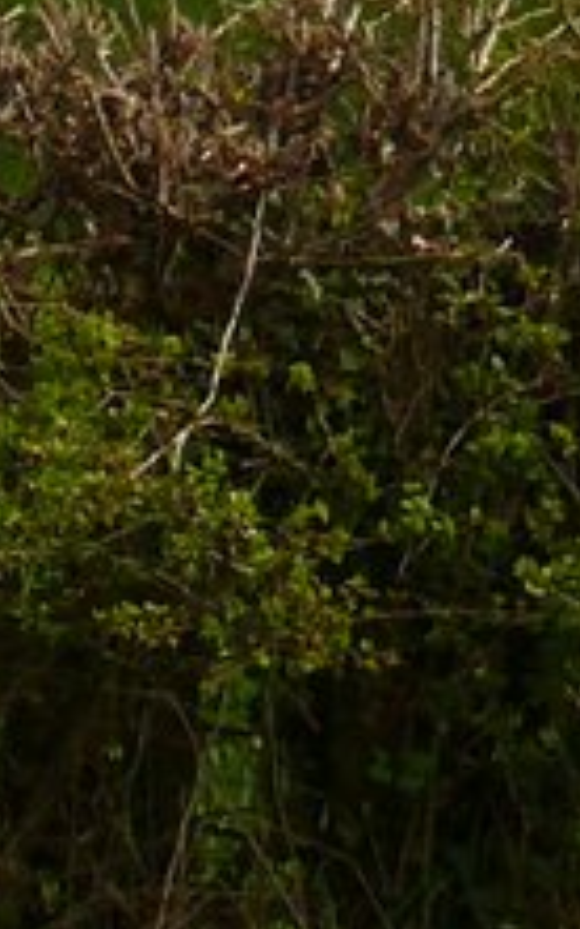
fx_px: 6377
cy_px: -1137
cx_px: 1391
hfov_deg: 5.1
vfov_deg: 7.8
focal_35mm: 252
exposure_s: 1/320
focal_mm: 7.4
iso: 100
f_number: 6.3
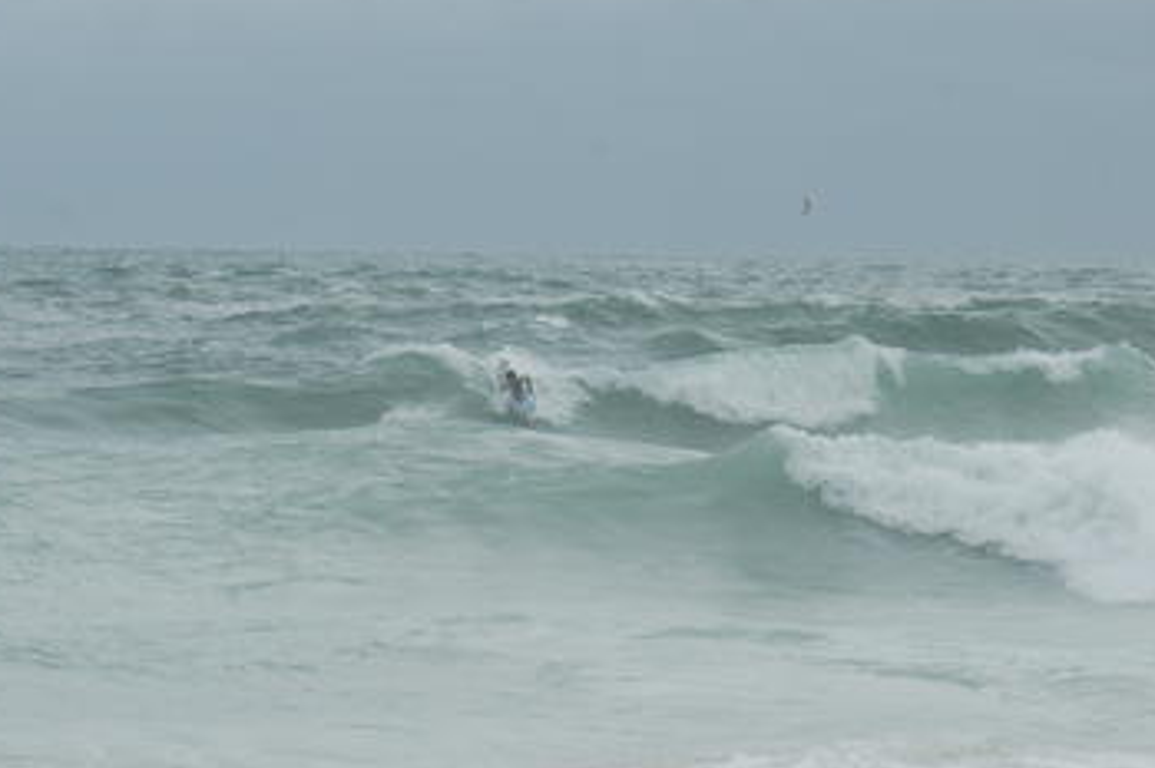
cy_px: 396
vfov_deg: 7.3
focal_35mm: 189
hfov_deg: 10.9
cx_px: 491
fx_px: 6058
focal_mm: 80
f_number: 9.5
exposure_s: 1/350
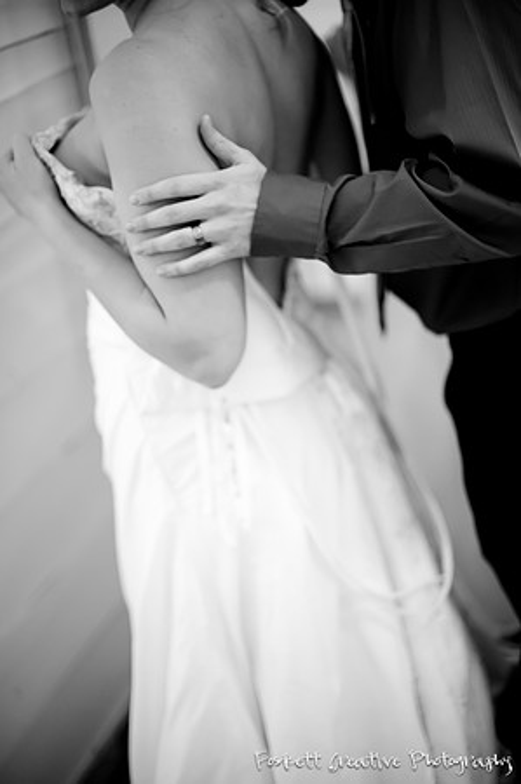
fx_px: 1088
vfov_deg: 39.6
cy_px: 392
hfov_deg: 26.9
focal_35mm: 50
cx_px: 260
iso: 1000
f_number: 1.4
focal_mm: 50
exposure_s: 1/100
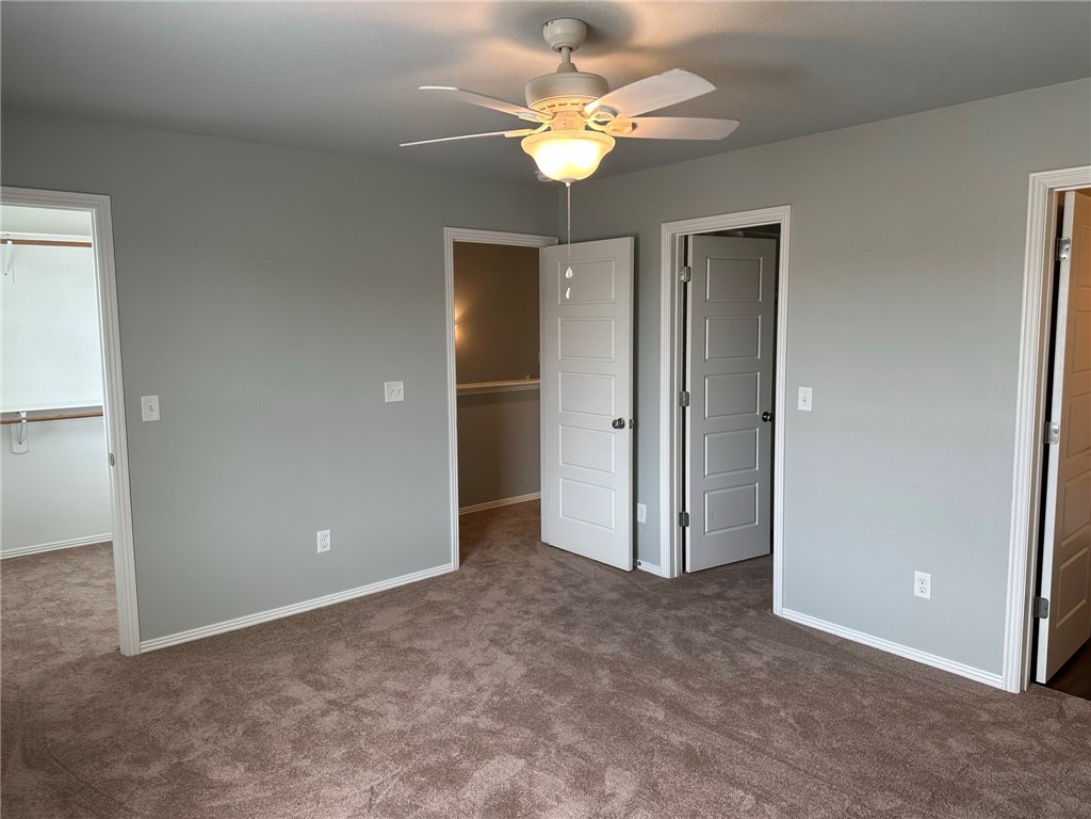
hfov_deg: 71.6
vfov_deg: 56.8
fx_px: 756
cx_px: 546
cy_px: 410
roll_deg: +0.5
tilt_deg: -6.8
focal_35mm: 24
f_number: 1.78
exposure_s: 1/120
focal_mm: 6.86
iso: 125
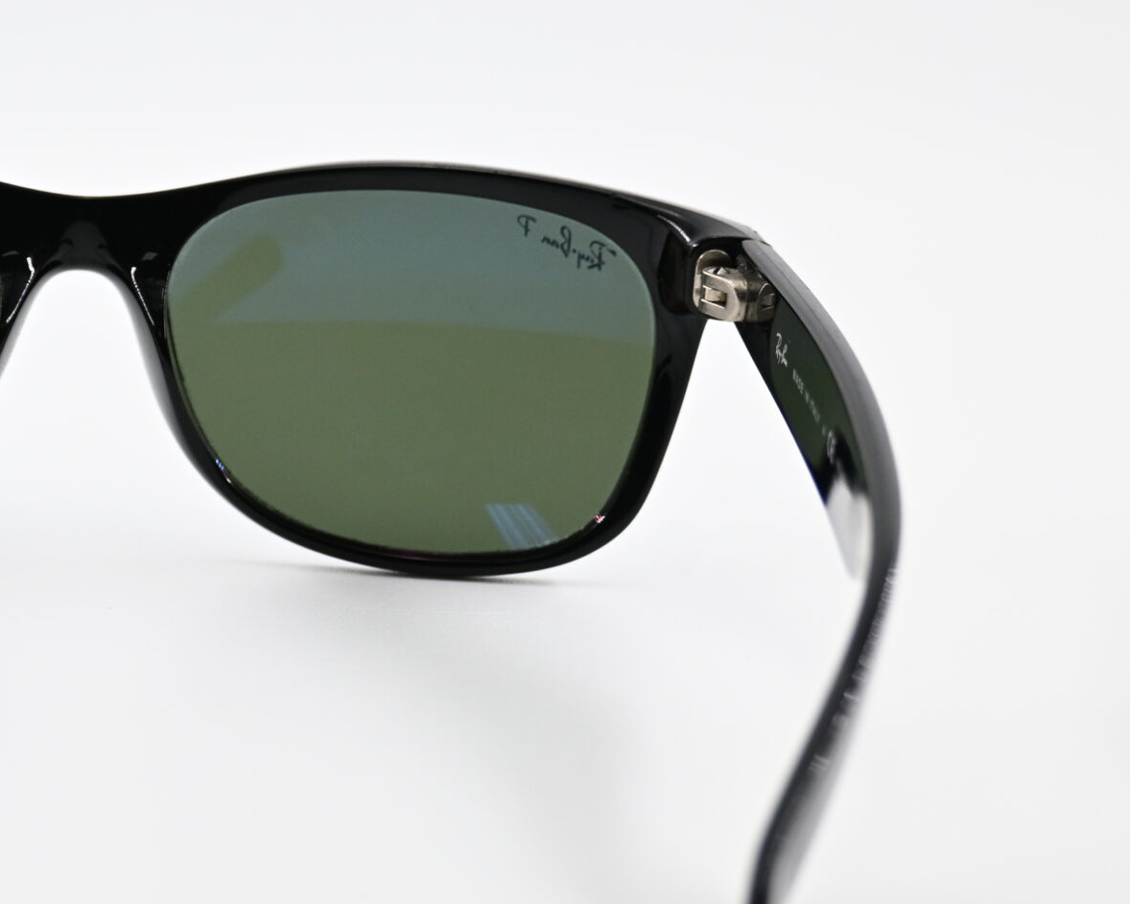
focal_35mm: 202
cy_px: 460
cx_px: 168
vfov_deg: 7.7
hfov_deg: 9.5
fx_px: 6754
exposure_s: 1/400
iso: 400
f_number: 4.8
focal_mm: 66
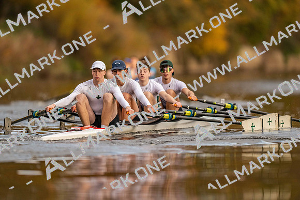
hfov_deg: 3.4
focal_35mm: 600
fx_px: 5001
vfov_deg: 2.3
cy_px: 100
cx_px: 150
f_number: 4
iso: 1800
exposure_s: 1/2500
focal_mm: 600
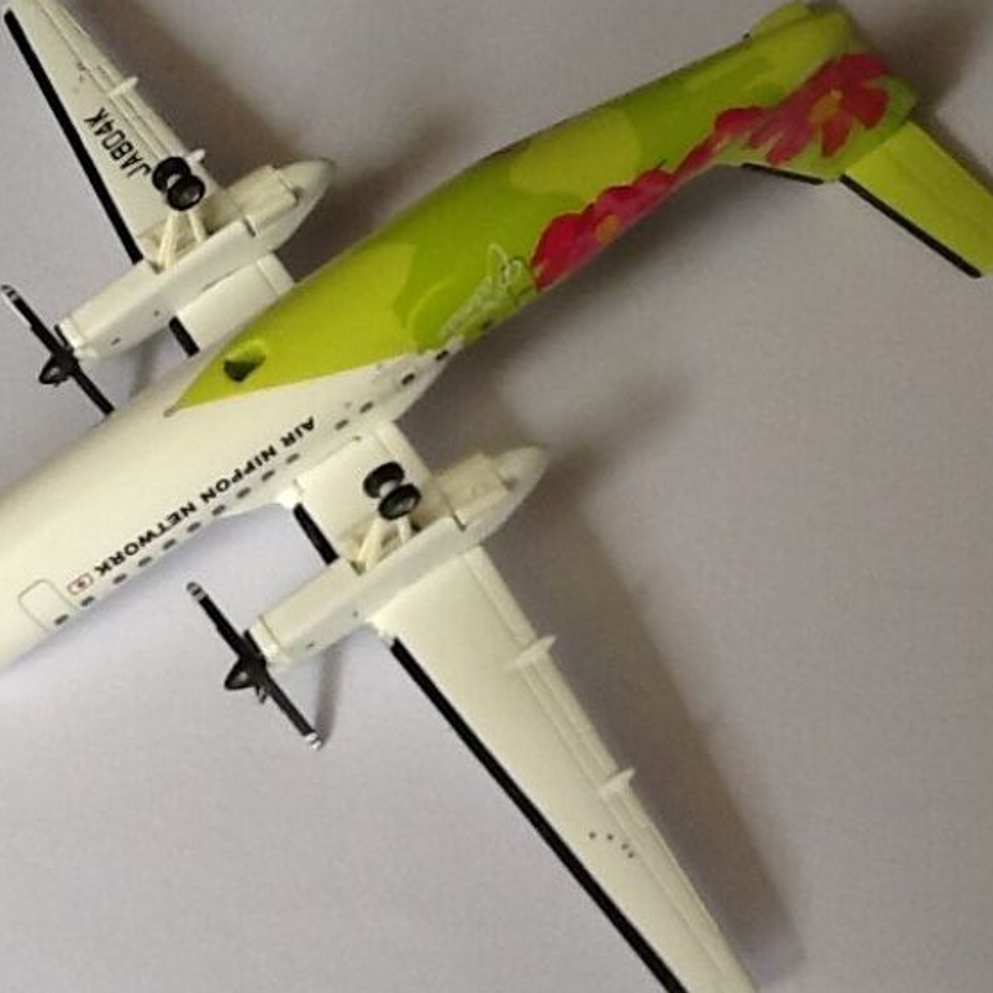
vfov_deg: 24.6
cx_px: 445
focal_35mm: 70
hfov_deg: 24.6
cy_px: 423
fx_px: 2272
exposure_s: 1/30
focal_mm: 2.03
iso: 40
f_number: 2.4
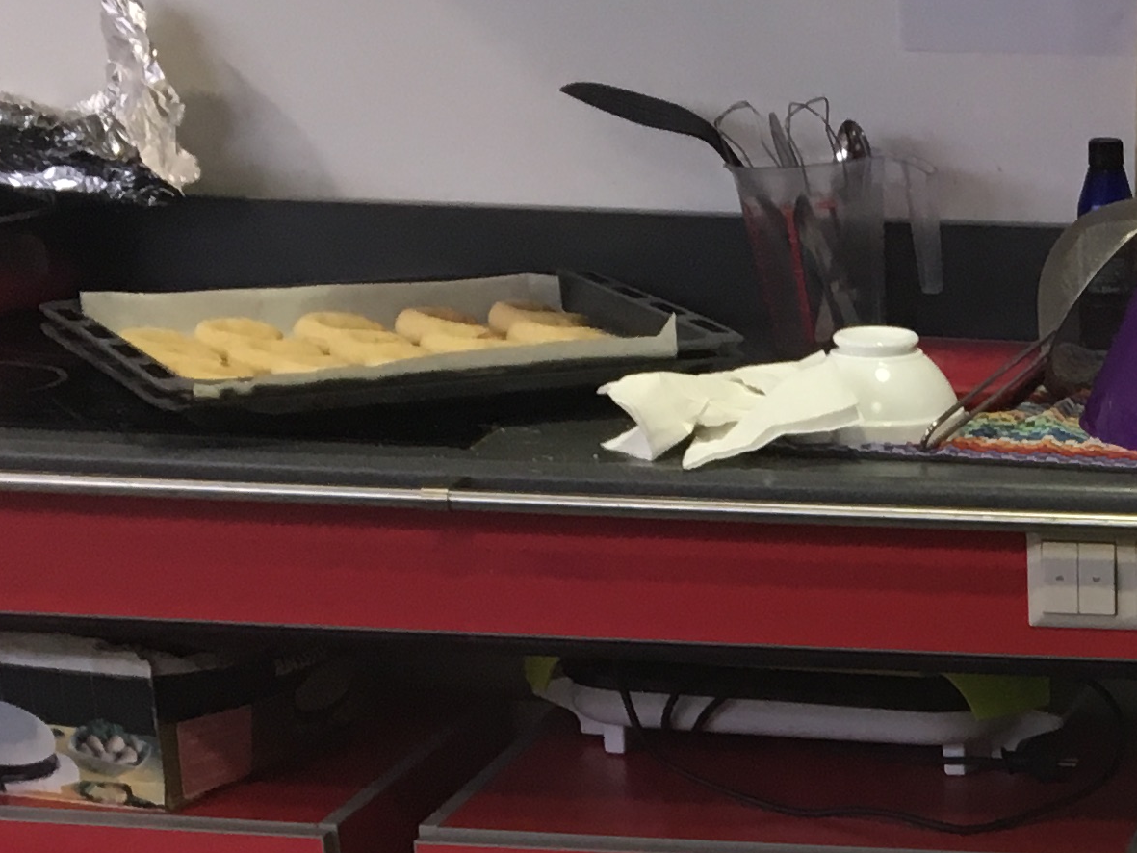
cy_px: 1213
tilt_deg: -21.7
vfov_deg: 14.1
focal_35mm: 99
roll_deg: -0.2
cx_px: 1333
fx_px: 3252
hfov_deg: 18.8
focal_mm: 4.15
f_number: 2.2
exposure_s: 1/33
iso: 80
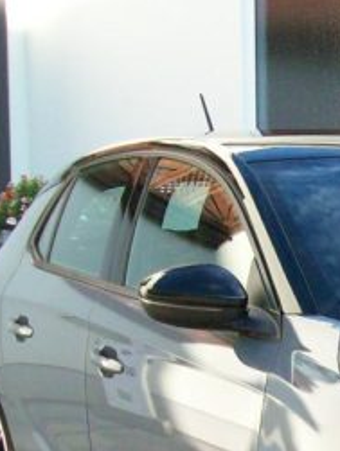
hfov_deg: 12.7
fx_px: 1437
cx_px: 522
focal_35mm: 110
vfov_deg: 17.3
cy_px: 482
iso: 185
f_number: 2.7
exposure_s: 1/512
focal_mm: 6
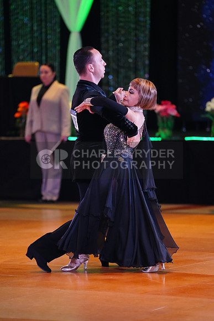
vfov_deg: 10.3
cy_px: 160
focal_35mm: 200
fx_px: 1782
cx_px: 107
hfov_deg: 6.9
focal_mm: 200
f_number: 2.8
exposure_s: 1/400
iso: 5000
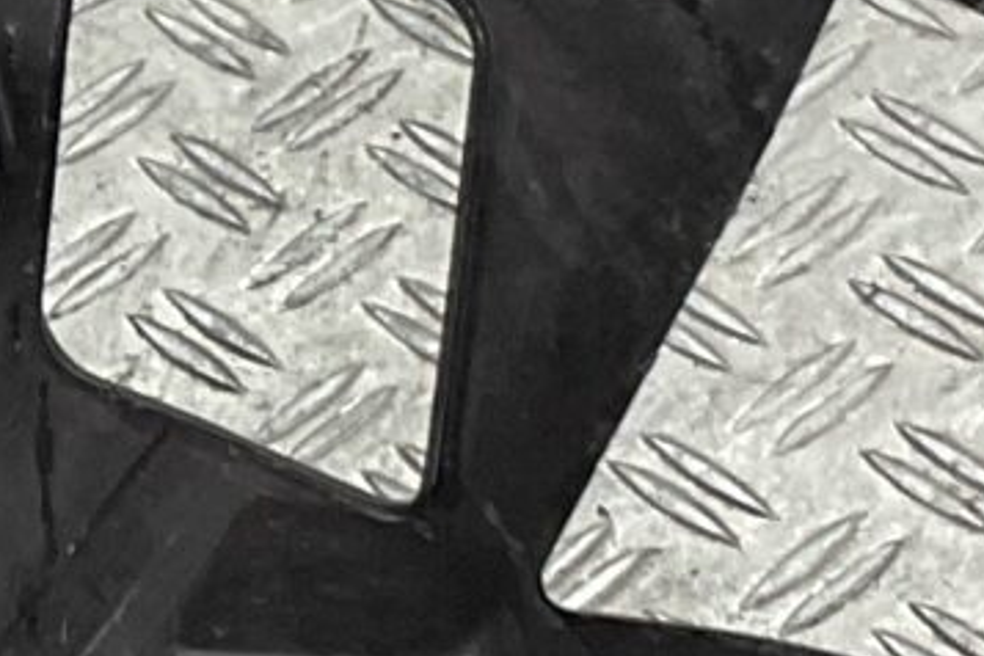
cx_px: -345
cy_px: 265
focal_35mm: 216
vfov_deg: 6.4
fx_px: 5904
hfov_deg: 9.3
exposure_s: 1/100
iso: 32
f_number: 1.8
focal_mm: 3
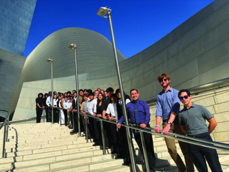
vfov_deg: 53.1
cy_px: 86
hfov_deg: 67.3
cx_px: 114
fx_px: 172
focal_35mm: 26
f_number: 1.6
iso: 50
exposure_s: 1/3831
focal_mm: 5.96
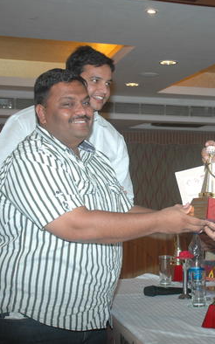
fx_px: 589
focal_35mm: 63
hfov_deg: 20.3
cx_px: 191
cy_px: 172
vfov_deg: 32.6
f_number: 4.5
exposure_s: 1/60
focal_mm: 27
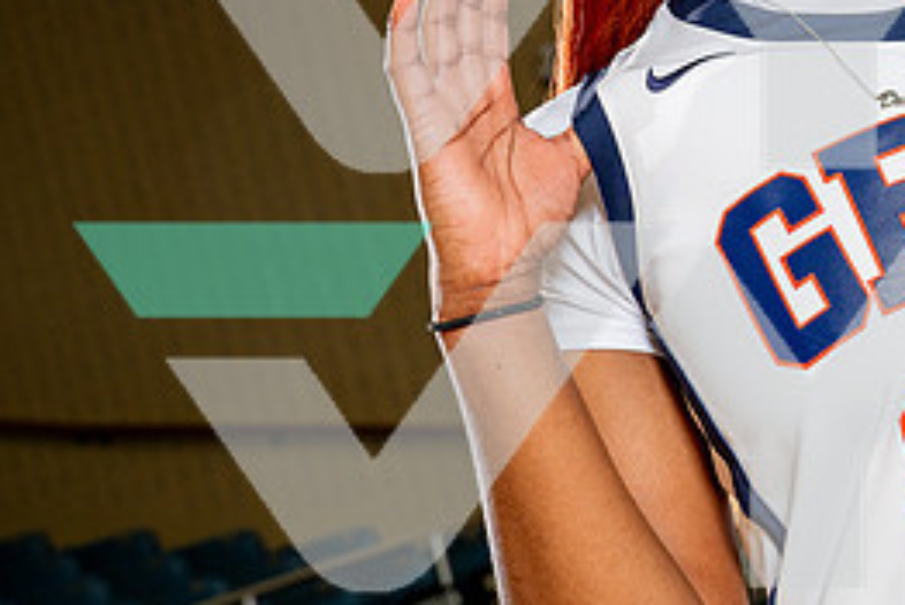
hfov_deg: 21.0
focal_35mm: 93
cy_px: -12
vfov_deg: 14.5
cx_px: 964
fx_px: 2339
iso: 400
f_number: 5.6
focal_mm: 42
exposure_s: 1/250
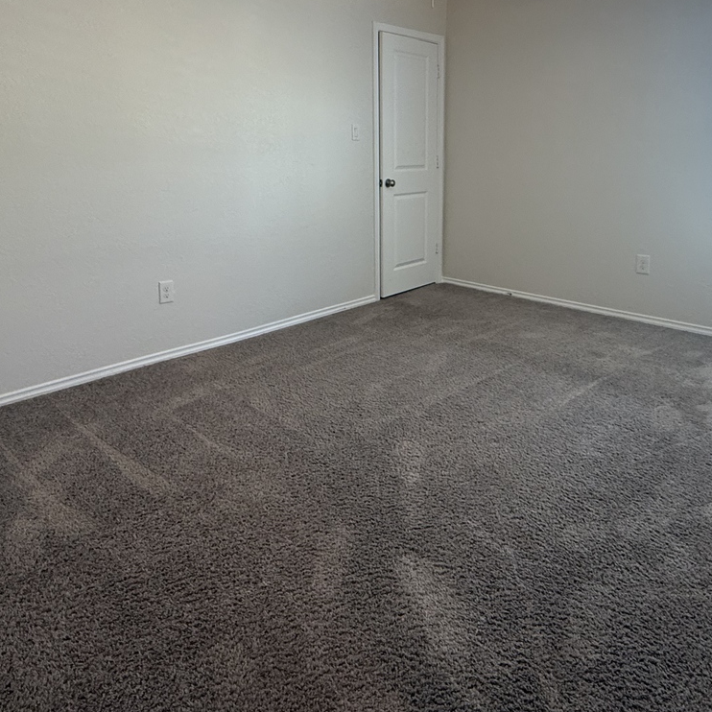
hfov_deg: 65.0
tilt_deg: -8.0
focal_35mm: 24
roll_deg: +0.0
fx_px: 558
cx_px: 358
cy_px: 235
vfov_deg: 63.3
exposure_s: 1/120
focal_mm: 2.22
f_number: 2.2
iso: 250
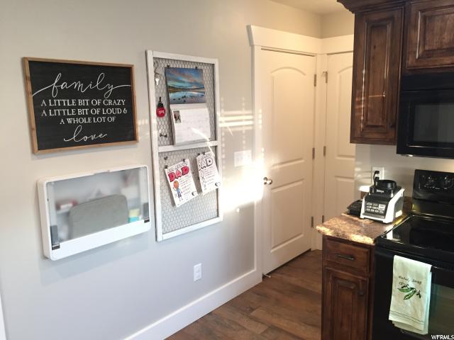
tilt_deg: -10.6
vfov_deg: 48.2
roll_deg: +0.4
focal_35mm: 29
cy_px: 170
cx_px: 227
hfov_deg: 61.7
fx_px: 380
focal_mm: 4.15
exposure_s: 1/30
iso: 160
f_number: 2.2
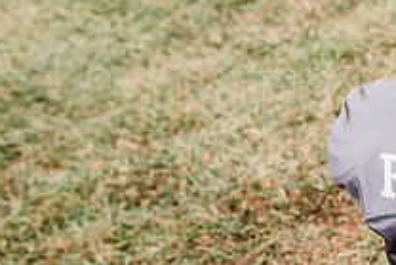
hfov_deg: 25.9
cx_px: 510
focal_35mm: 67
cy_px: 195
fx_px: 737
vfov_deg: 20.2
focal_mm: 24
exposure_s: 1/400
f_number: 3.5
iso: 160
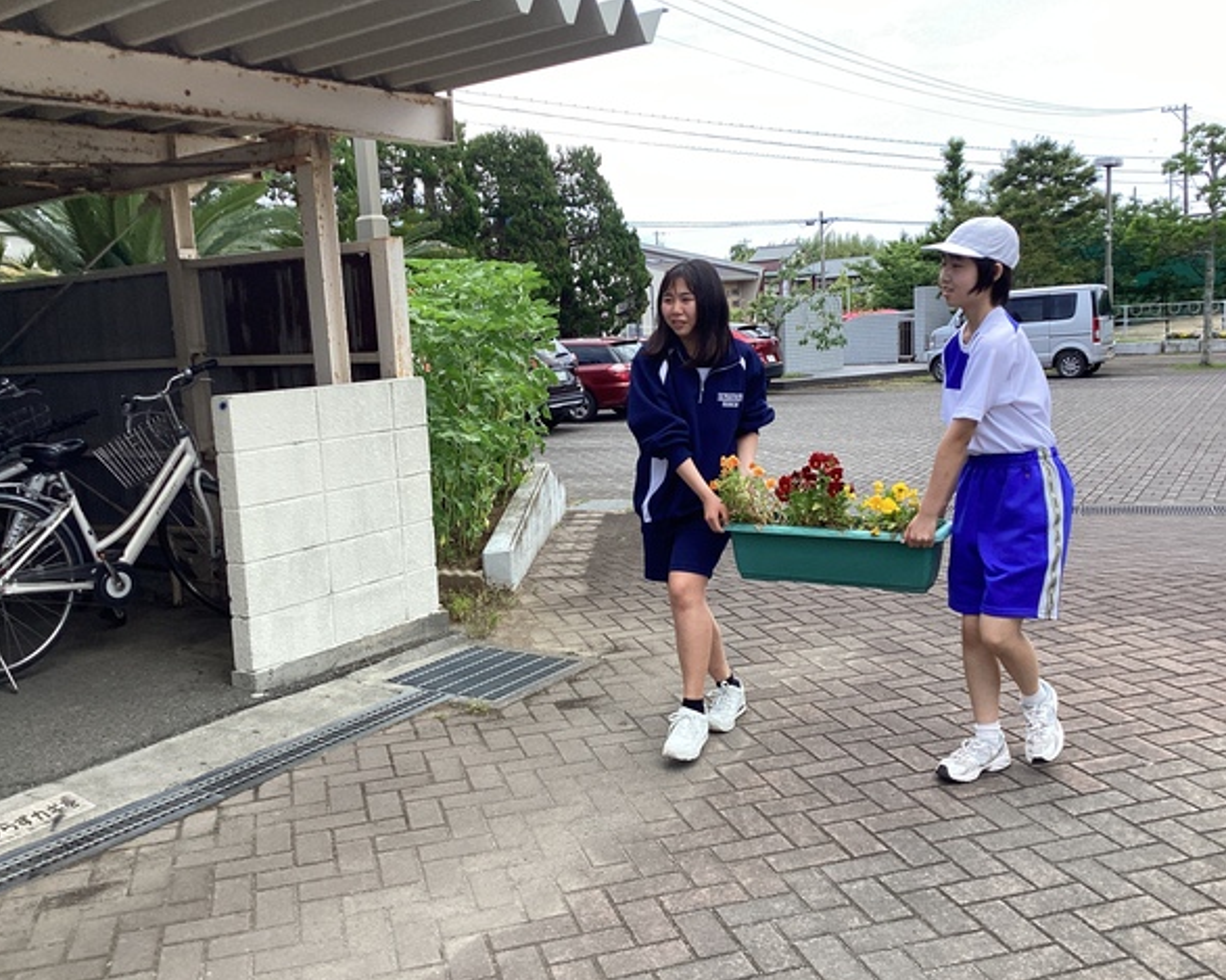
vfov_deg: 44.5
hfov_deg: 54.2
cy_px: 497
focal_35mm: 33
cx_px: 591
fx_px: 1197
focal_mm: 3.3
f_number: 2.4
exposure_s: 1/586
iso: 25
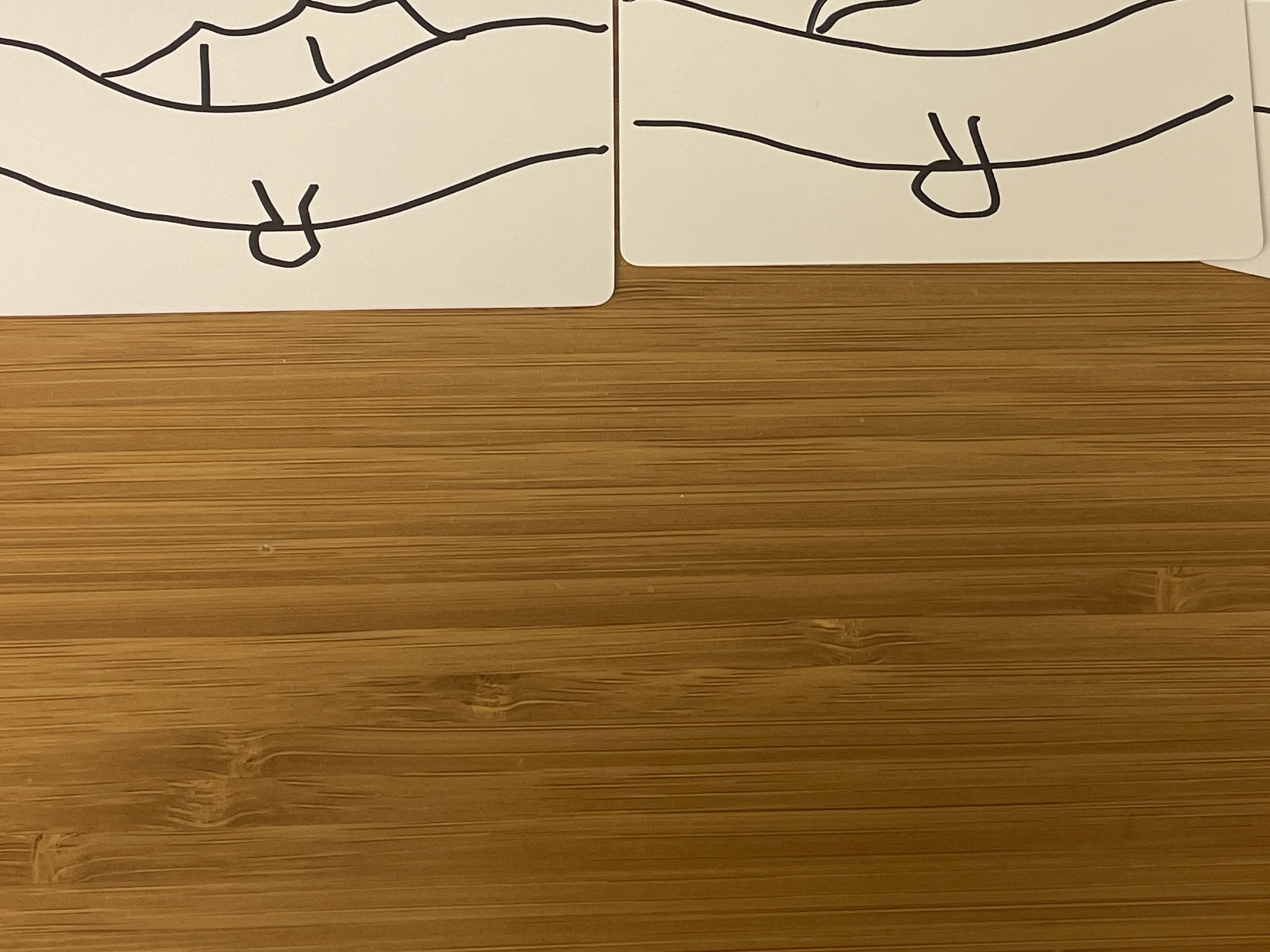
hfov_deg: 30.6
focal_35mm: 63
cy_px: 194
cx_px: 794
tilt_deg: -74.7
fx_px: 2311
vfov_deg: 23.0
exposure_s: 1/60
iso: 100
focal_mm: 4.2
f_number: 1.6
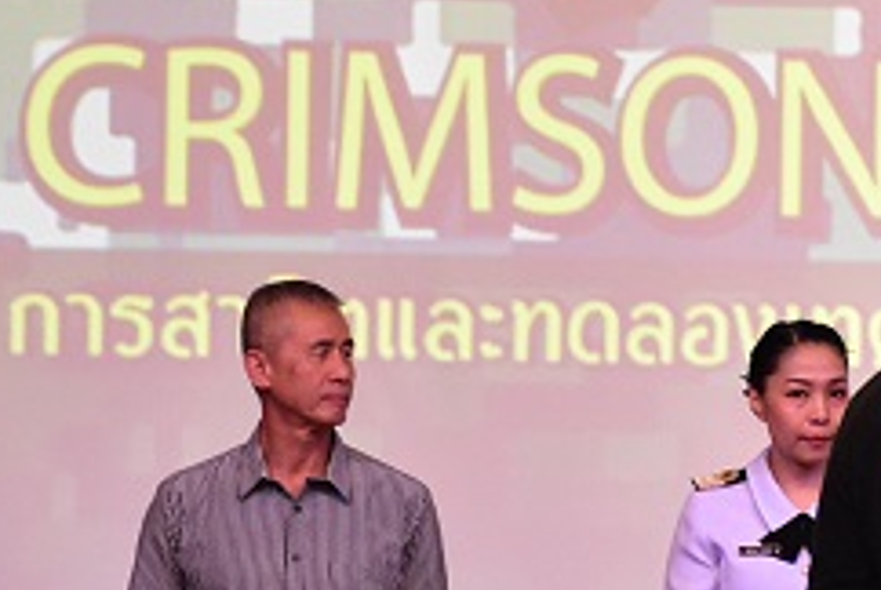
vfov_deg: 3.3
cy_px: 404
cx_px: 1118
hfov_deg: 4.9
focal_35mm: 418
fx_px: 10238
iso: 4000
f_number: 5.6
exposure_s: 1/100
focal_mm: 75
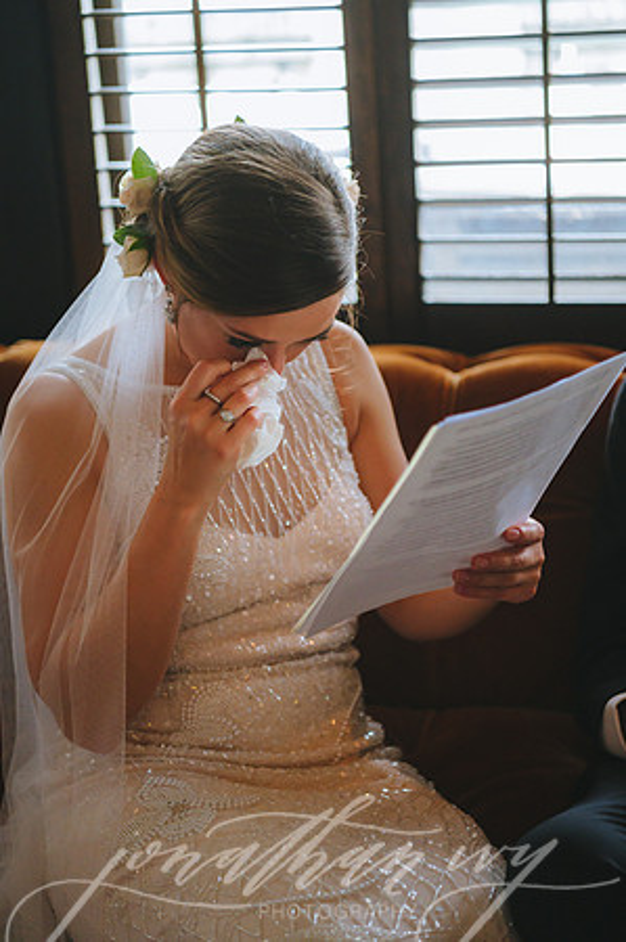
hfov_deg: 19.4
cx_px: 313
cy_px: 471
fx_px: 1830
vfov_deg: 28.9
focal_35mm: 70
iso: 6400
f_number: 2.8
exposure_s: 1/400
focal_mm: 70
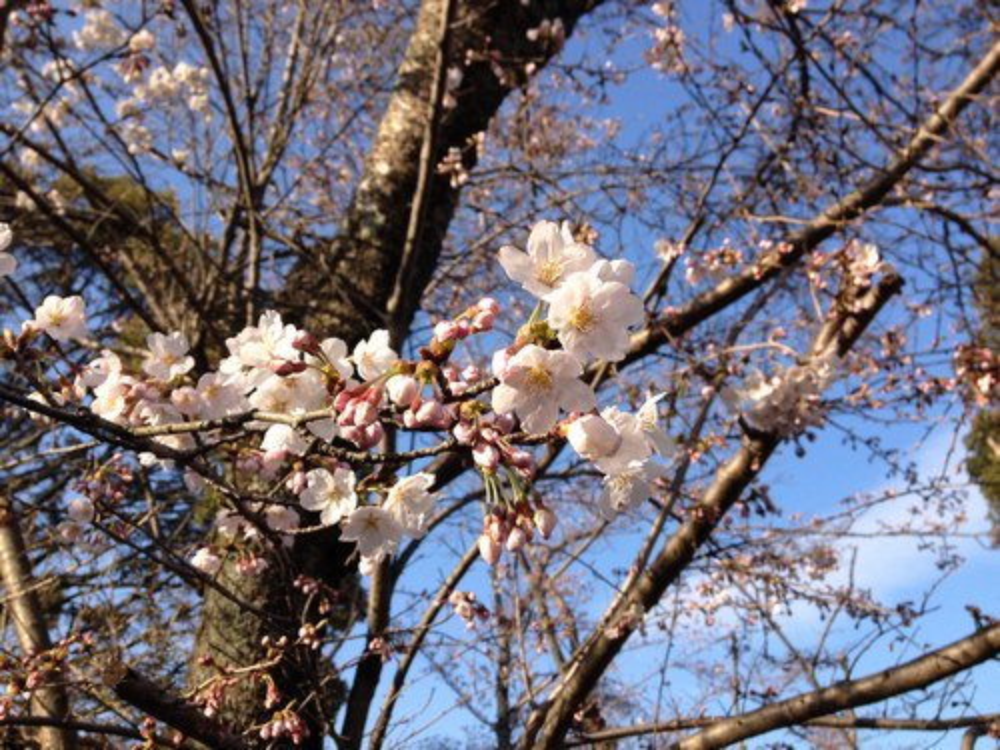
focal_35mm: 35
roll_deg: -0.1
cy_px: 375
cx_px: 500
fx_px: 1011
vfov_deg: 40.7
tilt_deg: +34.2
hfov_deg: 52.6
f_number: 2.4
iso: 50
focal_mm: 4.28
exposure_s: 1/789
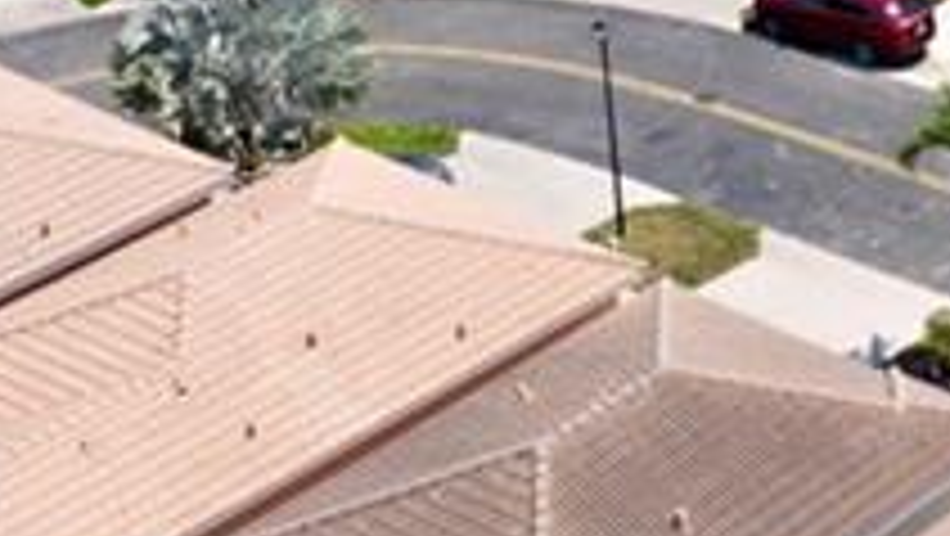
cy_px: -403
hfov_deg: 14.5
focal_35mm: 142
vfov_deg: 8.3
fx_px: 3579
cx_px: 1202
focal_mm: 10.26
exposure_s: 1/500
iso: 100
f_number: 5.6
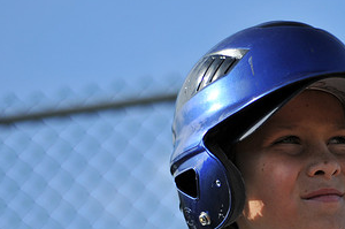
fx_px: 1387
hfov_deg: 14.0
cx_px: 312
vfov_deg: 9.4
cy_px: 200
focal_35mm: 145
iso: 200
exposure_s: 1/8000
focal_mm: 50
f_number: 2
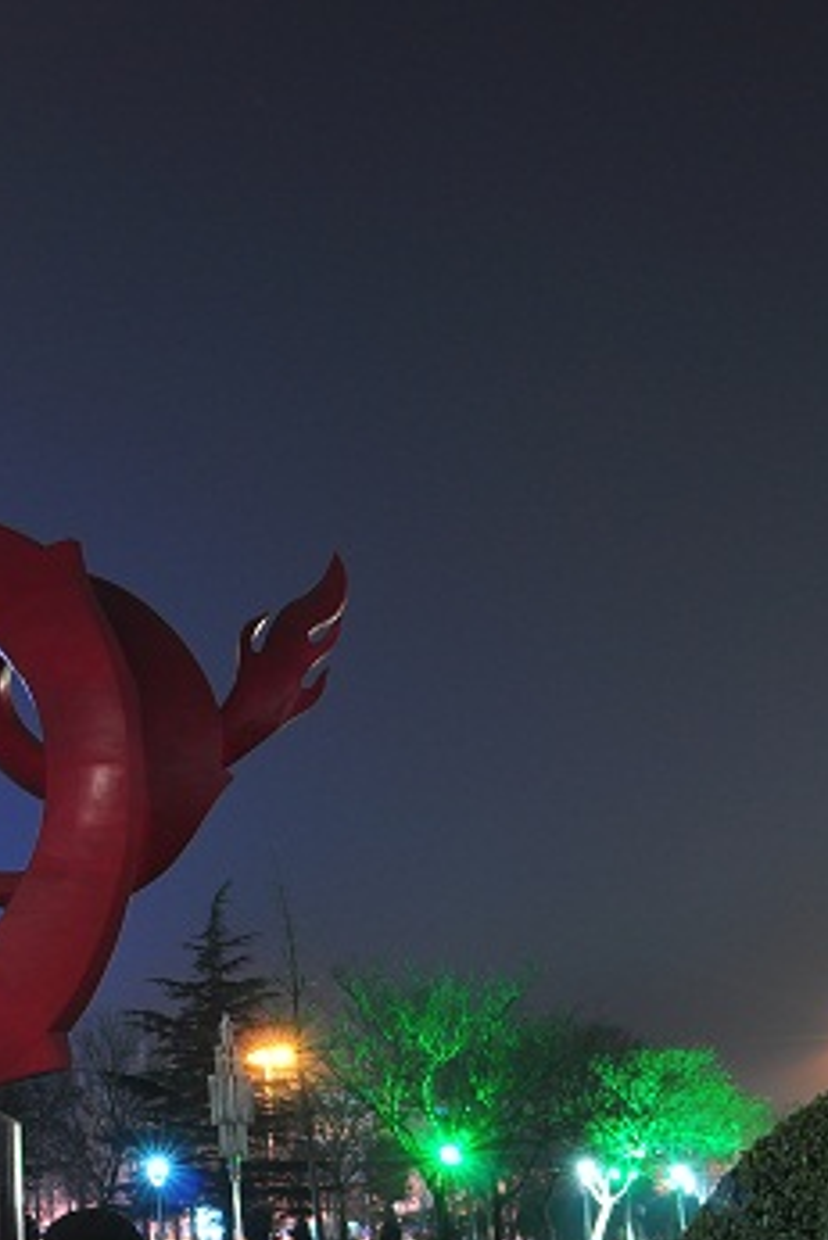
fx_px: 2723
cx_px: -462
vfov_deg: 25.6
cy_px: 699
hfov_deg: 15.7
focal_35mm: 79
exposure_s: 25
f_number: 11
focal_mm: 24
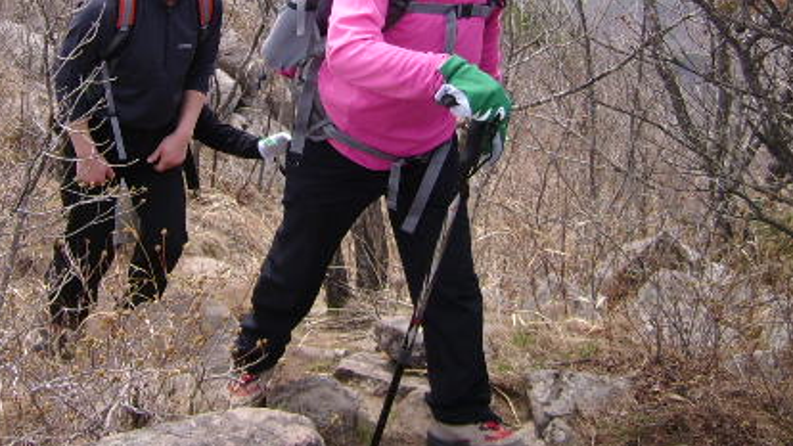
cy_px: 75
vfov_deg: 20.1
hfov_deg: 35.4
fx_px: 1241
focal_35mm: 59
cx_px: 351
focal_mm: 5.95
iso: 50
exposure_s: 1/706
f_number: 2.8
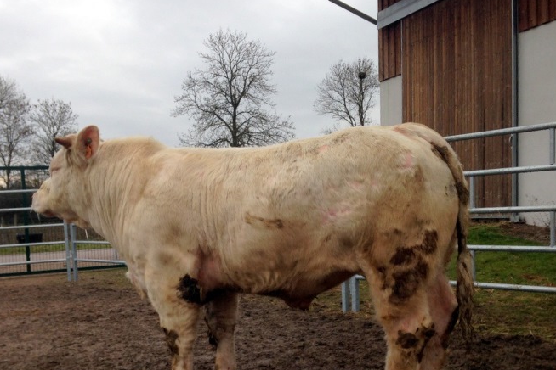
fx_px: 649
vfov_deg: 31.6
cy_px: 250
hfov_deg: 46.4
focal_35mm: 42
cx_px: 269
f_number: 2.4
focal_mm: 4.12
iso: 50
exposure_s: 1/135
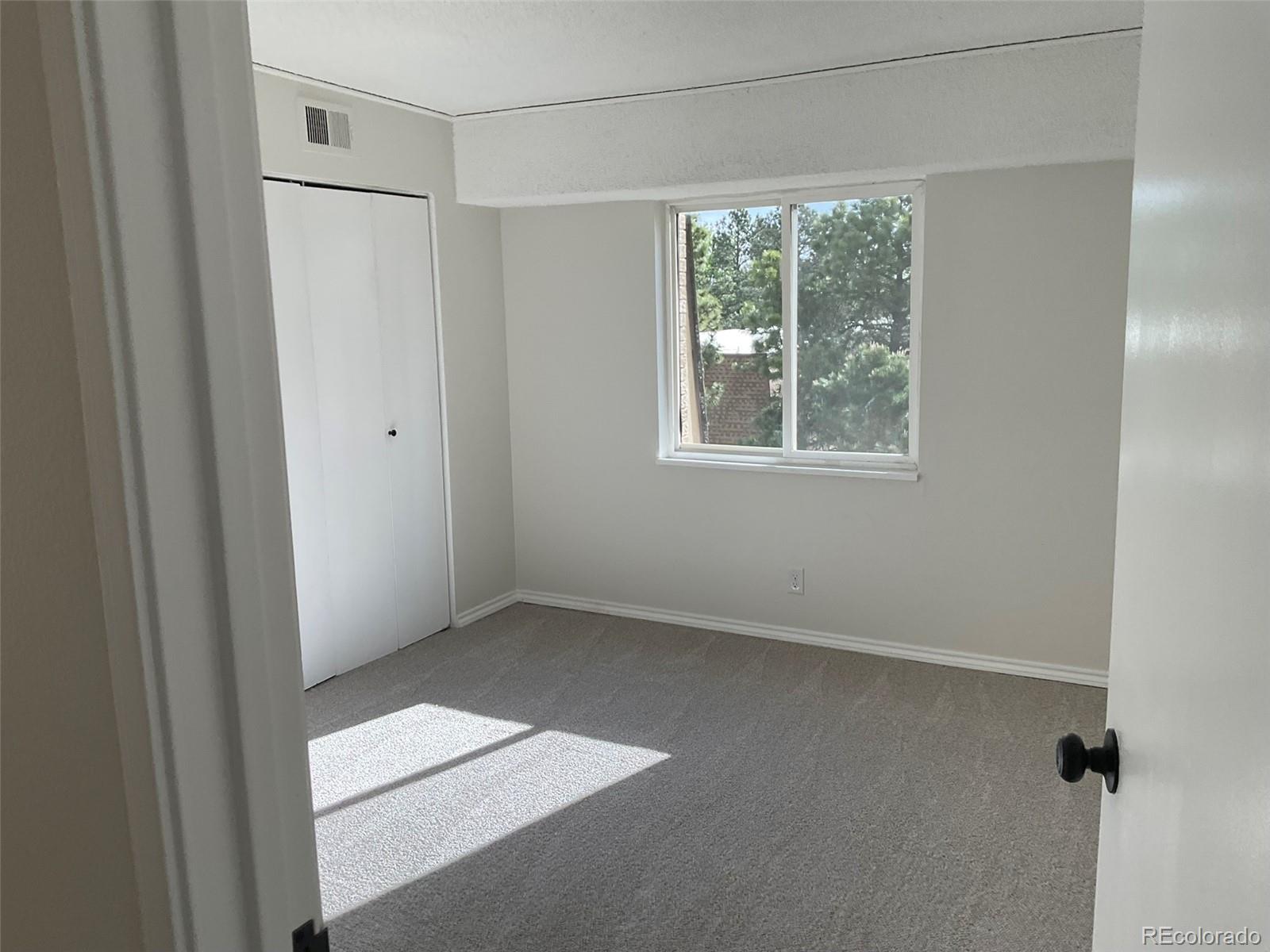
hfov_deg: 61.7
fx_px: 1064
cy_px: 476
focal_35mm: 29
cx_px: 635
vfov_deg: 48.2
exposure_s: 1/314
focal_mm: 3
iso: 16
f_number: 1.8
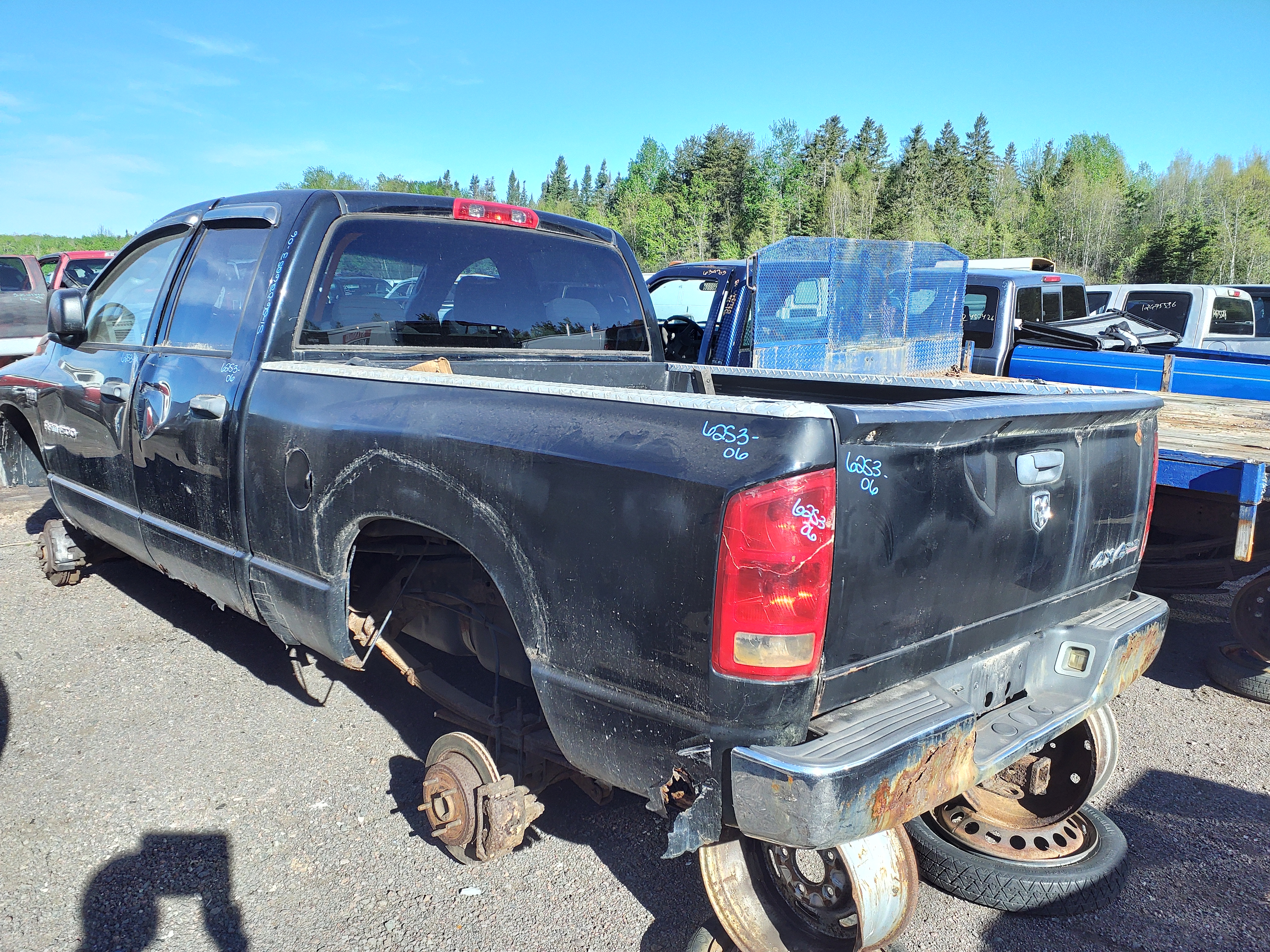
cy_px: 476
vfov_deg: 53.1
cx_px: 635
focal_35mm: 26
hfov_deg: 67.3
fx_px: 954
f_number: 1.9
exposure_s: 1/295
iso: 40
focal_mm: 3.58
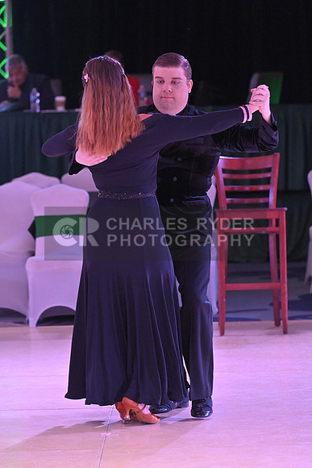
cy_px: 234
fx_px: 2079
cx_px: 156
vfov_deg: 12.8
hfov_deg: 8.6
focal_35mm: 160
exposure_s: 1/400
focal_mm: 160
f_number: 5
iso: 5000
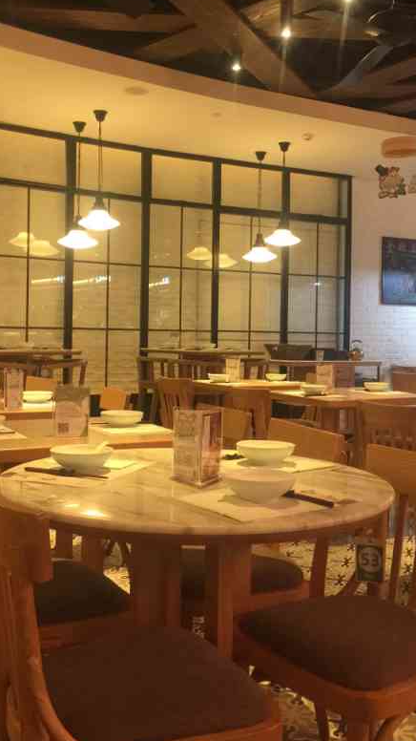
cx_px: 193
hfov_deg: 31.2
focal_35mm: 38
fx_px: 746
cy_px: 339
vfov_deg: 52.7
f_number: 2.2
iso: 125
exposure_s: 1/17
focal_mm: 4.15
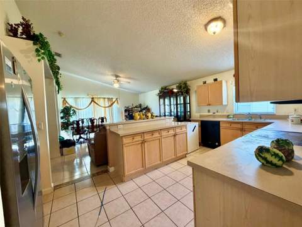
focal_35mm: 14
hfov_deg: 102.1
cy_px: 114
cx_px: 151
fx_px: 122
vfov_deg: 85.7
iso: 250
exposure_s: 1/60
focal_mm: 2.22
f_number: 2.2
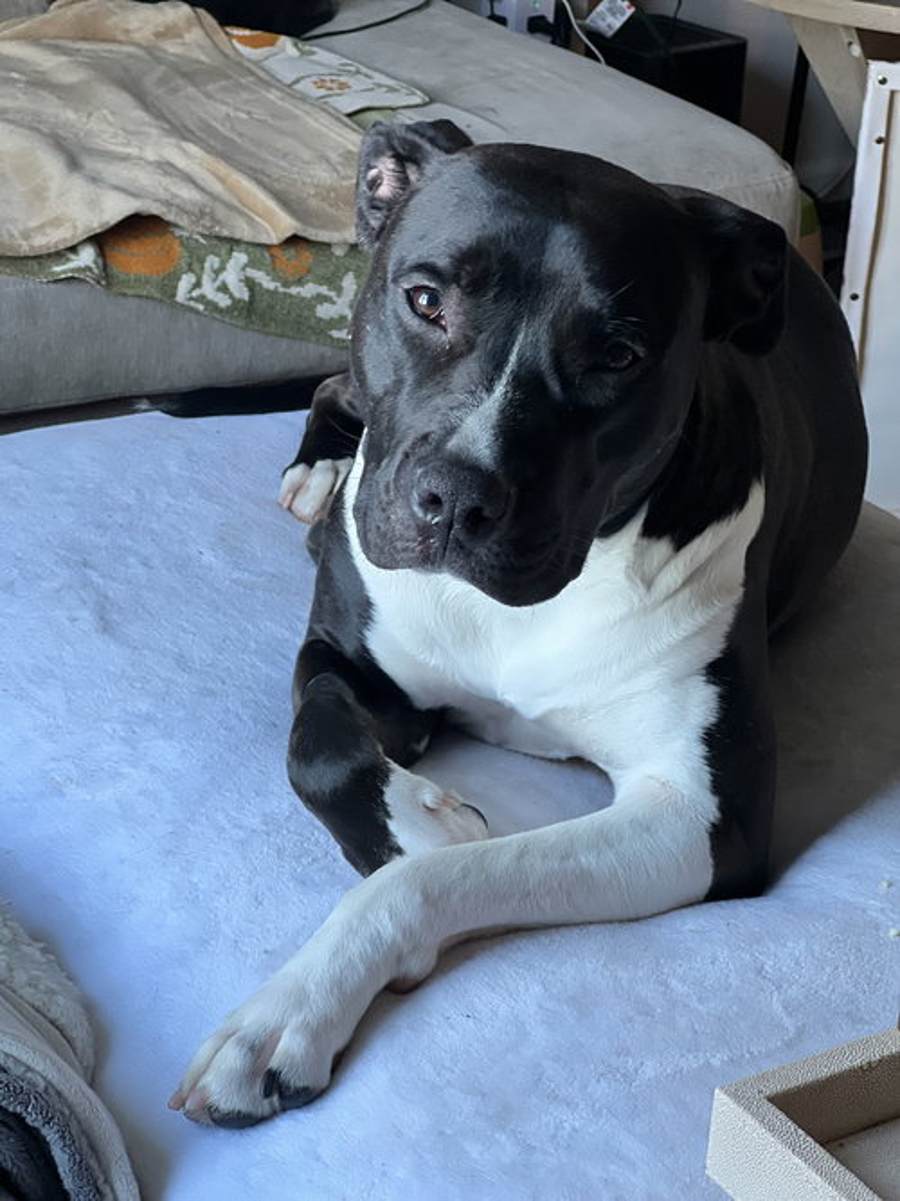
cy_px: 600
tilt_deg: -23.3
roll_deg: -3.5
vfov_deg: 25.3
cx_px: 450
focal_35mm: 77
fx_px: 2670
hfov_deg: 19.1
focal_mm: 9
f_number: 2.8
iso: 160
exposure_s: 1/40
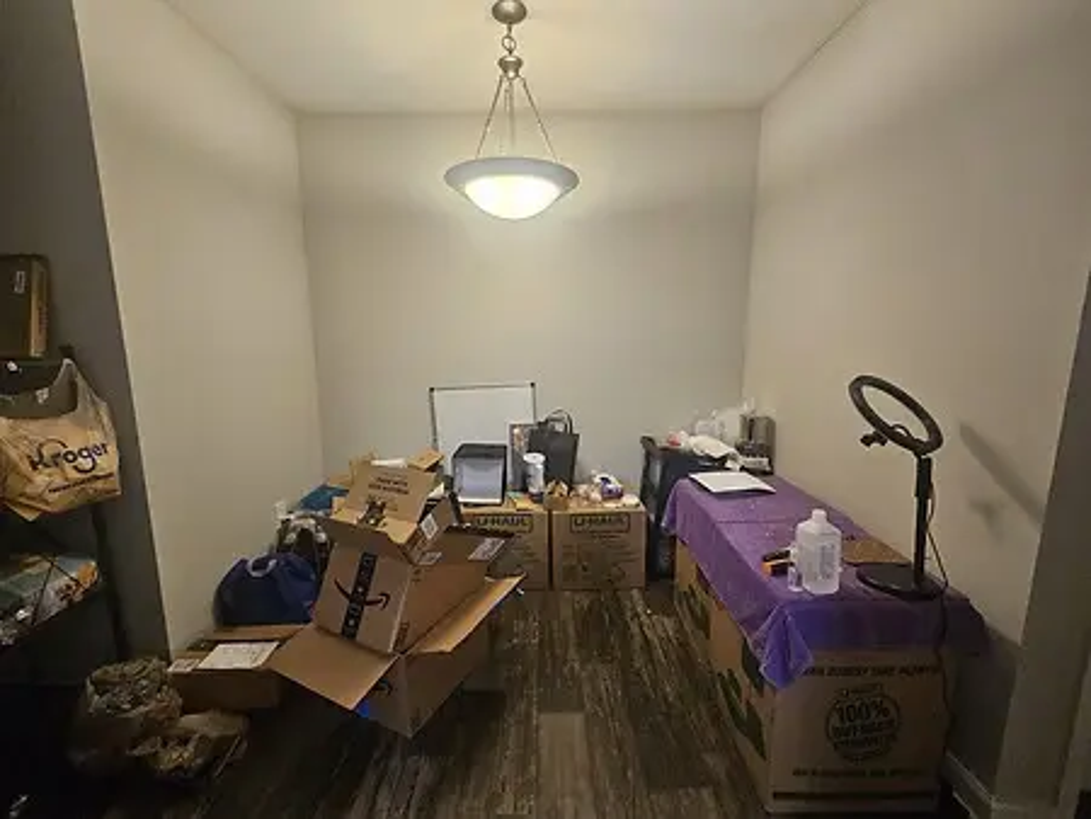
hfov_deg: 106.2
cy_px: 410
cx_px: 546
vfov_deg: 90.0
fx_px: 410
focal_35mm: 13
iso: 250
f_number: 2.2
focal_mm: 2.2
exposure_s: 1/60
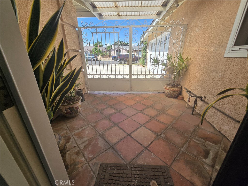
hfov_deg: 106.2
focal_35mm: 13
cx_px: 124
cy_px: 93
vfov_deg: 89.9
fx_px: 93
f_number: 2.2
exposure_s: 1/1000
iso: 50
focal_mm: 2.2
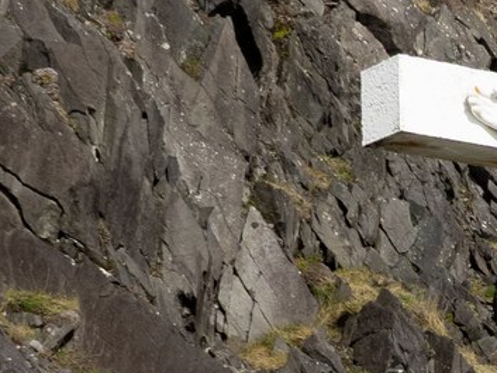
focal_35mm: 185
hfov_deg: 10.3
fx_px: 2657
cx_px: 774
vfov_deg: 7.8
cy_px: 594
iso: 100
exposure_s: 1/640
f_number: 5.6
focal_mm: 12.51
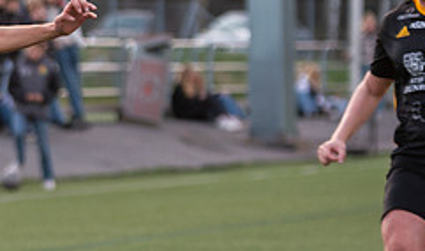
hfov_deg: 6.1
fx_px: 3967
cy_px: 216
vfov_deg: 3.6
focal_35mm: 348
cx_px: -180
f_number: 3.2
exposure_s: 1/640
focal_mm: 105
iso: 2000
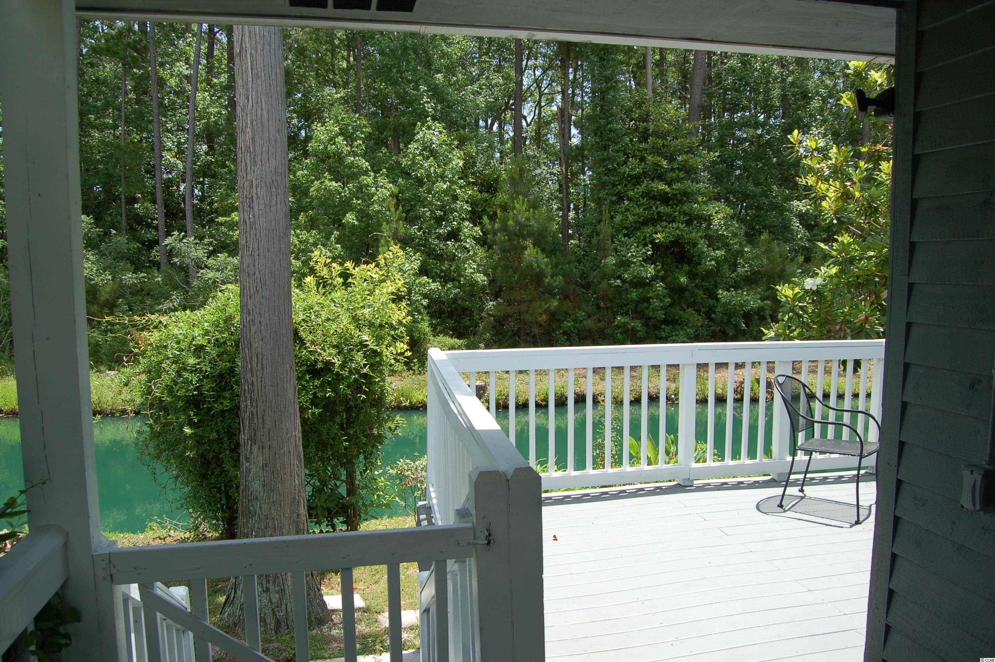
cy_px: 331
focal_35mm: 60
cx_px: 498
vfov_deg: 22.6
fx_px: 1657
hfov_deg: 33.4
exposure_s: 1/250
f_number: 8
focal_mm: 40
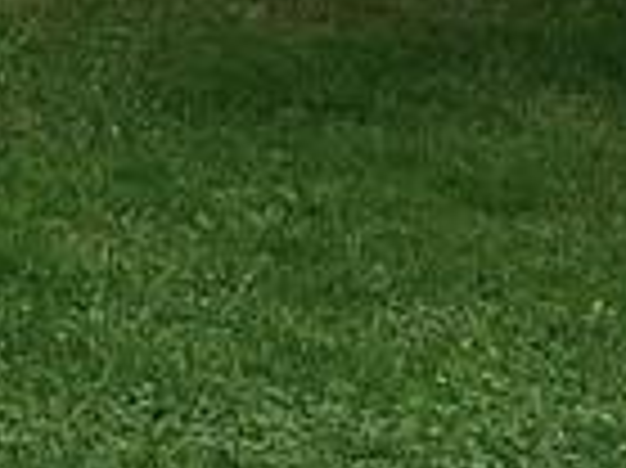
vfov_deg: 7.5
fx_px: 3325
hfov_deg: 10.4
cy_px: -666
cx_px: -320
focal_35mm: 184
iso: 50
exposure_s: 1/361
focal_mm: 4.7
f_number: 1.79
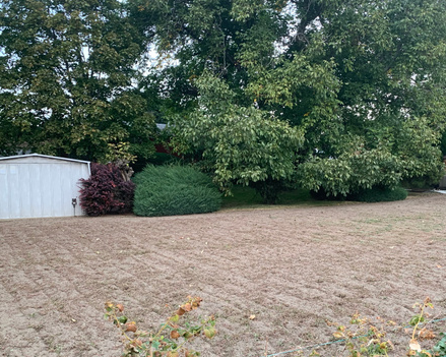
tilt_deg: -1.0
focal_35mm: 37
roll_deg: -1.3
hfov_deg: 48.7
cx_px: 274
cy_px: 223
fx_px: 488
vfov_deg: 39.9
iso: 100
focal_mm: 4.25
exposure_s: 1/97
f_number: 1.8
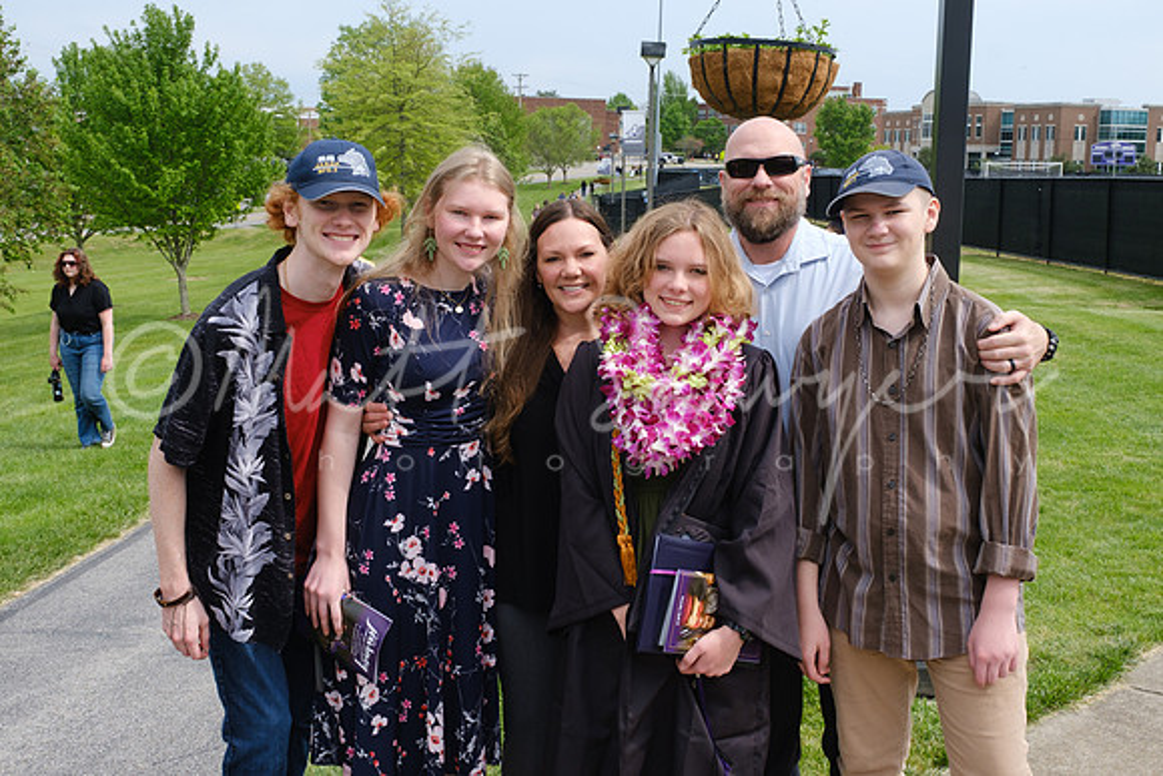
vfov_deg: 33.4
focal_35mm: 40
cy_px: 388
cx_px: 582
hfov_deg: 48.4
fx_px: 1292
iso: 400
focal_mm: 26.6
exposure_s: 1/250
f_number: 10
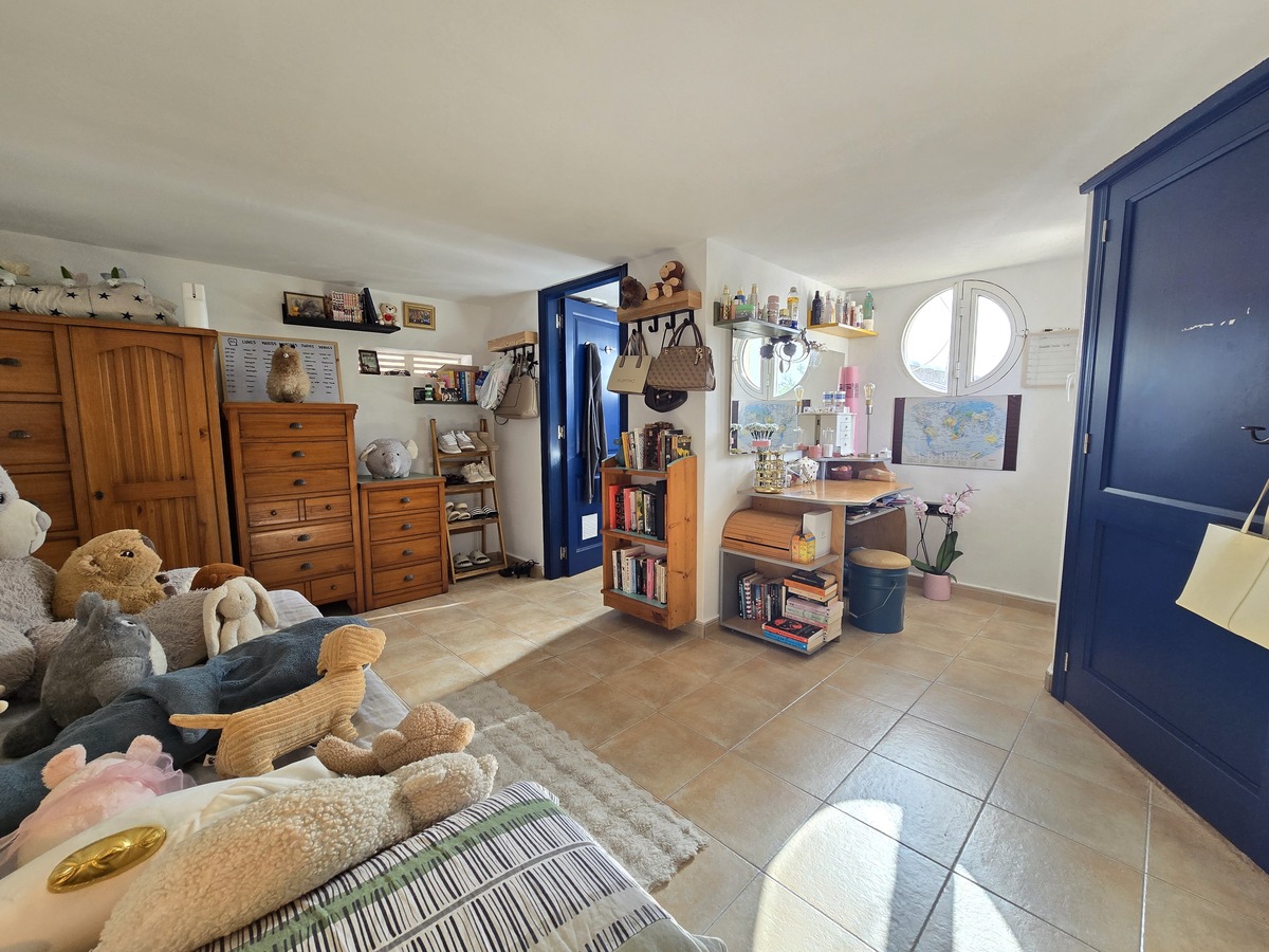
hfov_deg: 106.2
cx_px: 634
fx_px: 477
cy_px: 476
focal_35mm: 13
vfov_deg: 89.9
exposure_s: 1/60
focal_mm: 2.2
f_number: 2.2
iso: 100
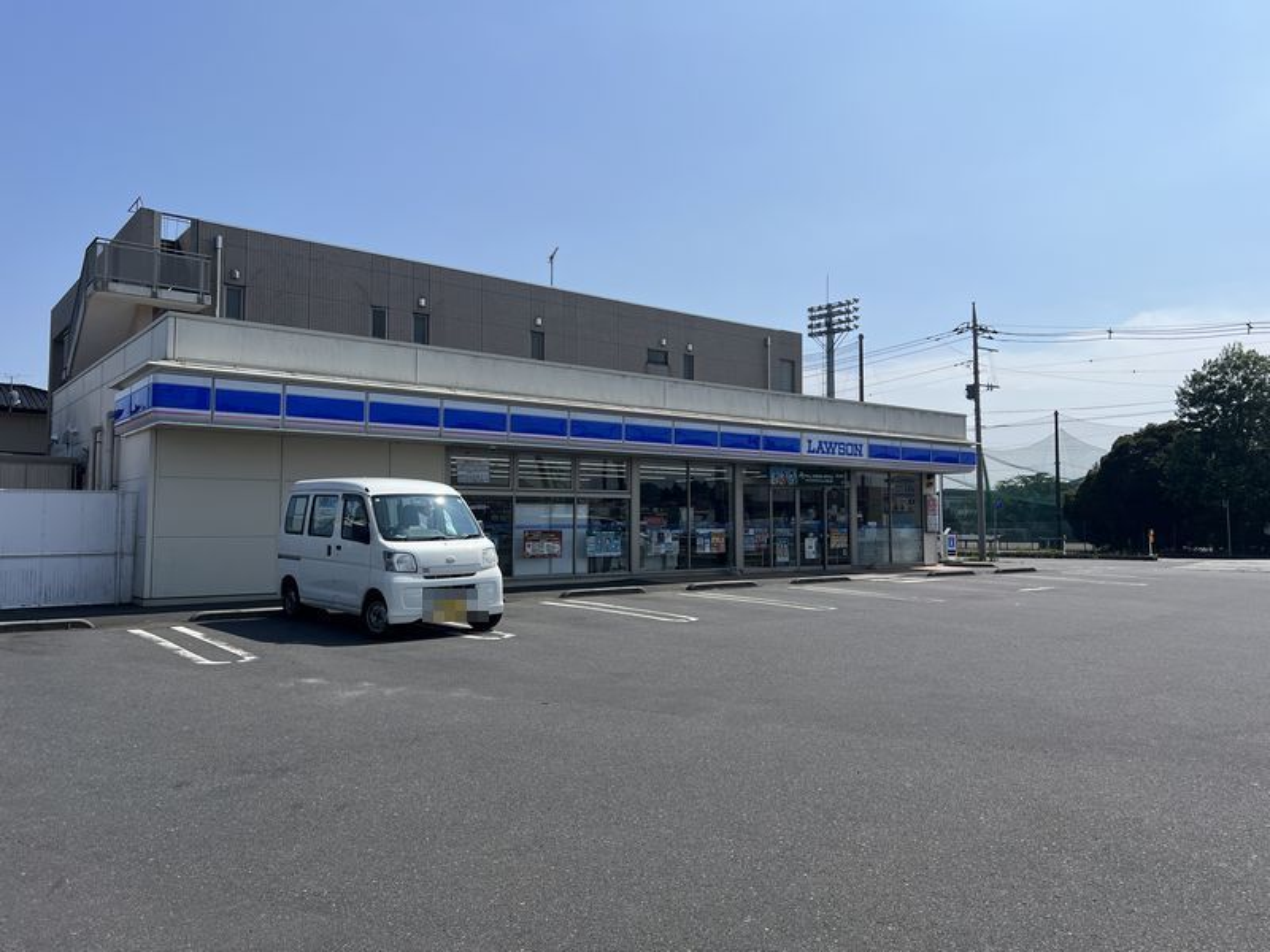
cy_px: 476
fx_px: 954
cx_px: 635
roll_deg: -0.4
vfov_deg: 53.1
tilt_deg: +2.3
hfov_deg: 67.3
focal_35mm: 26
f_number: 1.5
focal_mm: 5.7
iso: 50
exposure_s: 1/8000
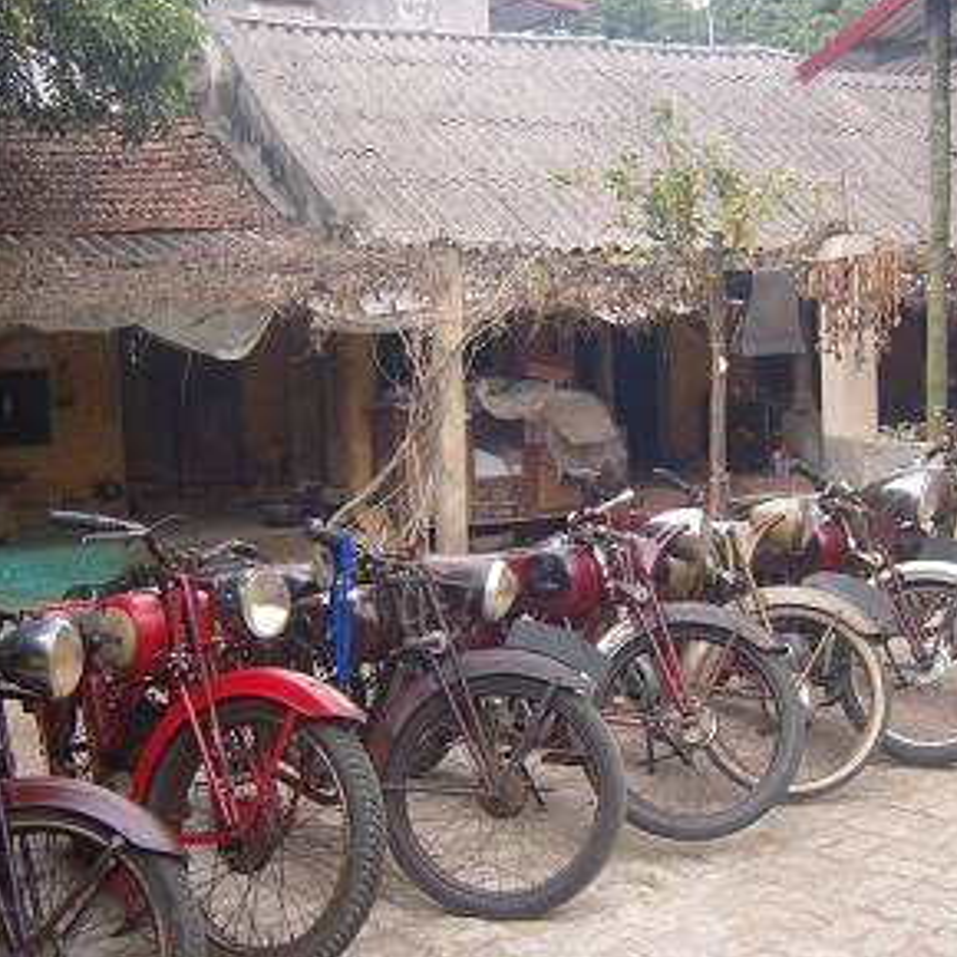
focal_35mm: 48
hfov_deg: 35.4
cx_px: 498
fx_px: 1501
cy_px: 513
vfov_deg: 35.3
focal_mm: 7.4
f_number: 2.8
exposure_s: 1/250
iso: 80
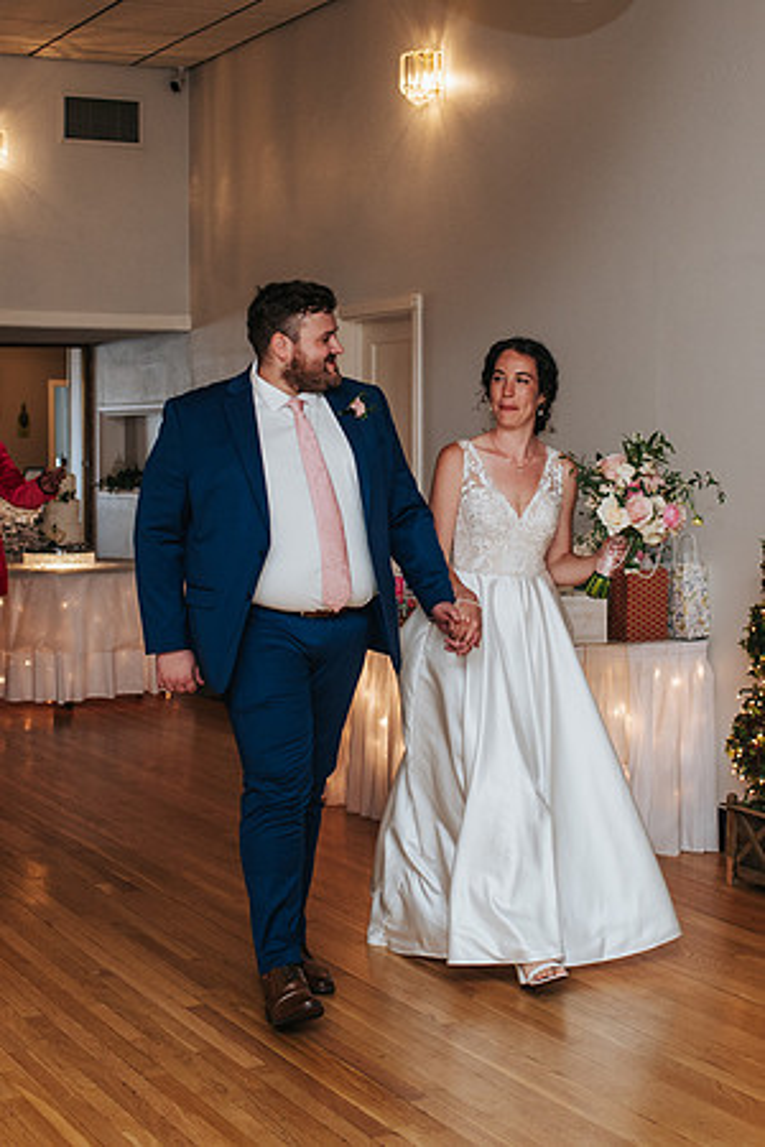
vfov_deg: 32.7
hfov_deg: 22.2
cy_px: 504
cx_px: 396
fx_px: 1952
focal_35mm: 61
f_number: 3.2
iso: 1000
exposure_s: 1/200
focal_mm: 35
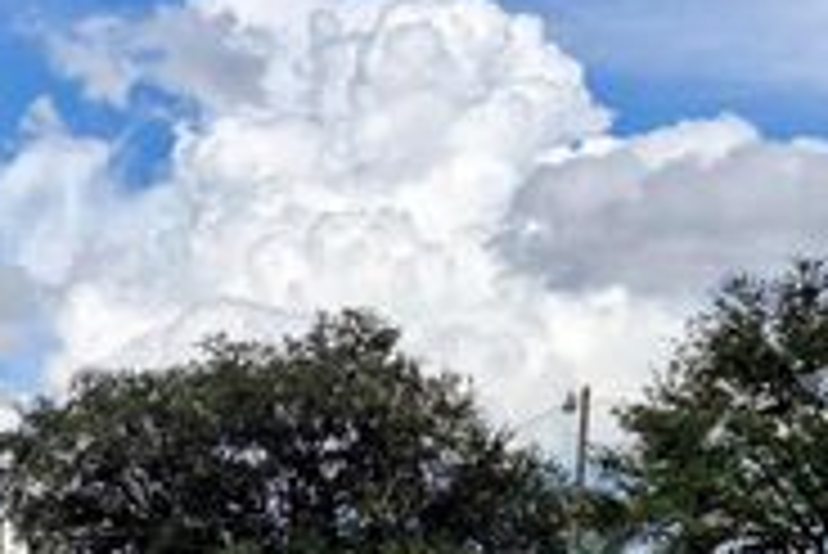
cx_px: -99
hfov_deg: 28.0
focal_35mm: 65
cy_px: 678
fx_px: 1496
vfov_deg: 19.6
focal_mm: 5.4
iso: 64
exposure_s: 1/7696
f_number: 1.8
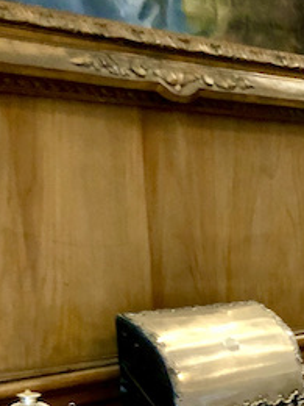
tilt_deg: -20.0
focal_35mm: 86
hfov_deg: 16.7
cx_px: 324
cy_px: 567
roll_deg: -0.9
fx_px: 1007
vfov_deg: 20.3
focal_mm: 4
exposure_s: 1/4
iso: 160
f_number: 1.8
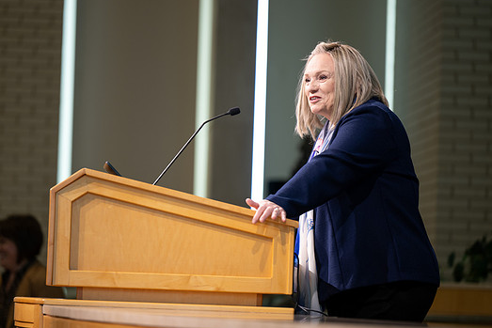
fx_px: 3035
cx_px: 235
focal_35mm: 222
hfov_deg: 9.3
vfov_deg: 6.2
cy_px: 160
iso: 250
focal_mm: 200
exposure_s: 1/60
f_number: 2.8
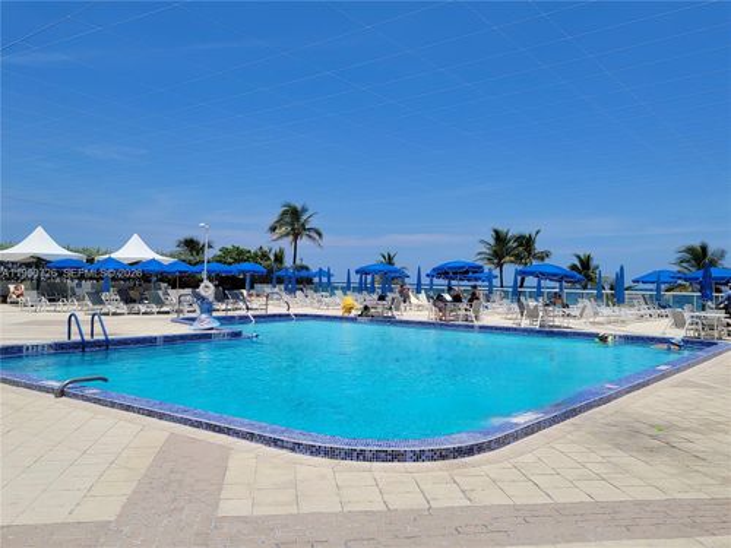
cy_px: 274
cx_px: 366
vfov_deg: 56.8
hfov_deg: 71.6
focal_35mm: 24
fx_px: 507
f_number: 1.8
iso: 16
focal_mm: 6.7
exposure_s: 1/2500
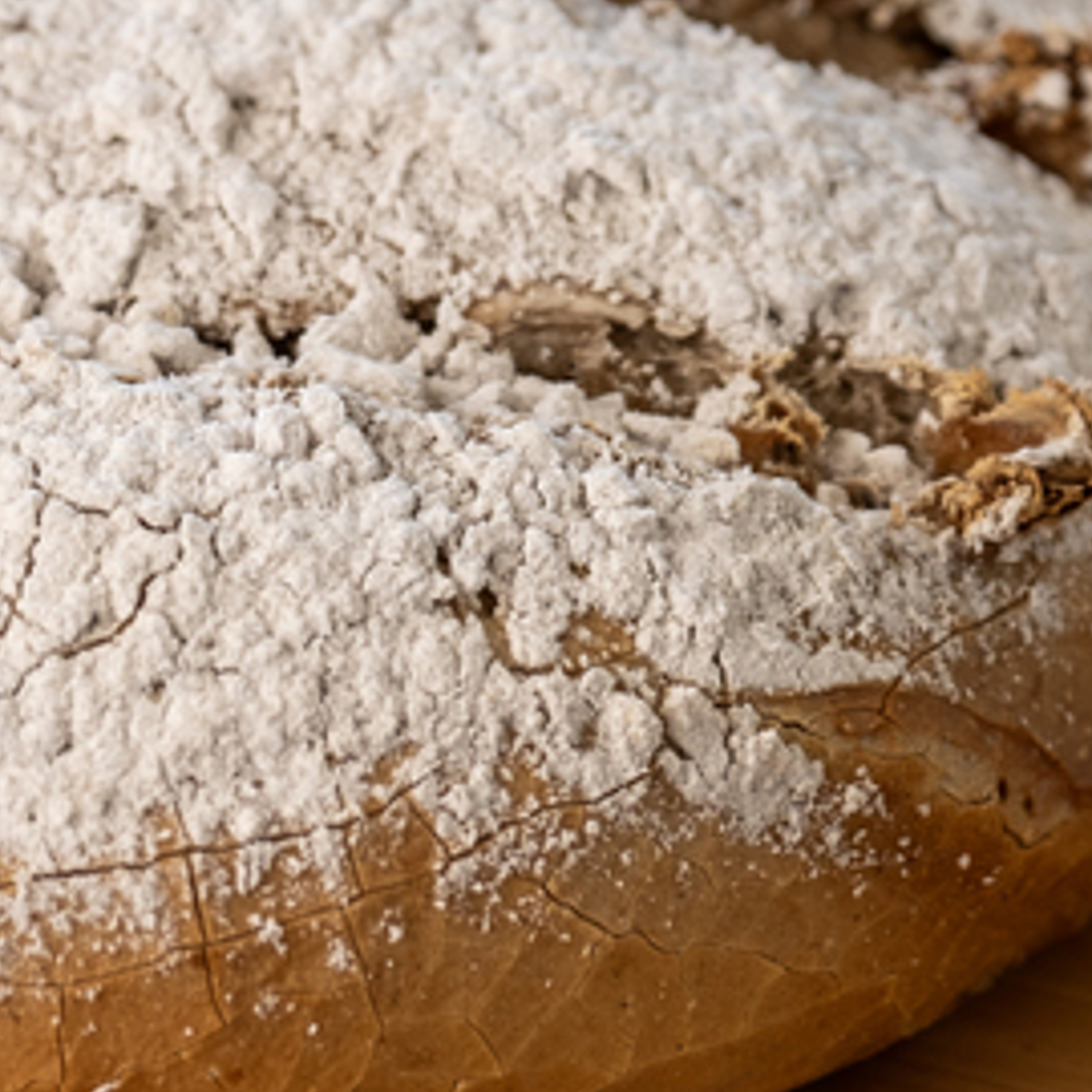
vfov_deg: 2.9
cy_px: 388
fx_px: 21878
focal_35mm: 613
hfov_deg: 2.9
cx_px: -370
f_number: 4.5
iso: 160
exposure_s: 1/100
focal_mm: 115
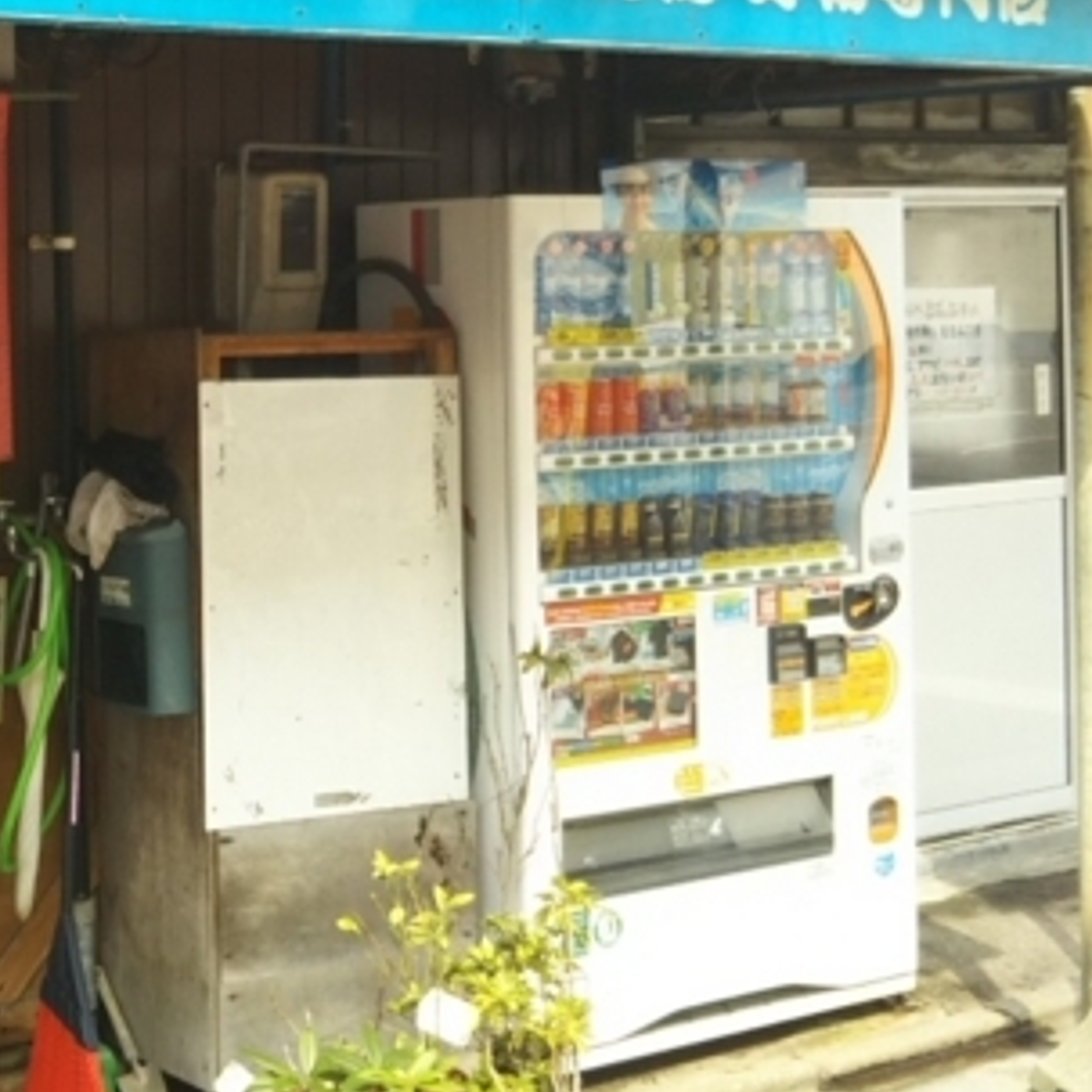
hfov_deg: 23.9
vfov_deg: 24.4
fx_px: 2498
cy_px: 285
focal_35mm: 70
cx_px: 83
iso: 25
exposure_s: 1/218
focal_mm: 4
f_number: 2.2
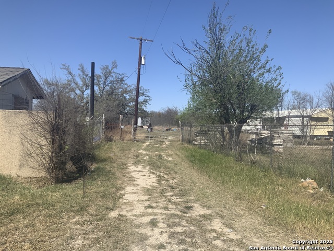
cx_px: 167
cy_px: 126
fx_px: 280
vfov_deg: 48.2
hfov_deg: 61.7
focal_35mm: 29
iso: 16
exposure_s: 1/2427
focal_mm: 3
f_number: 1.8
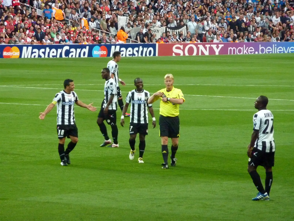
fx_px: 2548
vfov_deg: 5.0
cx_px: 147
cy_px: 110
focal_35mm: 300
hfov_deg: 6.6
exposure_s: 1/200
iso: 800
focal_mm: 49.2
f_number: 4.9
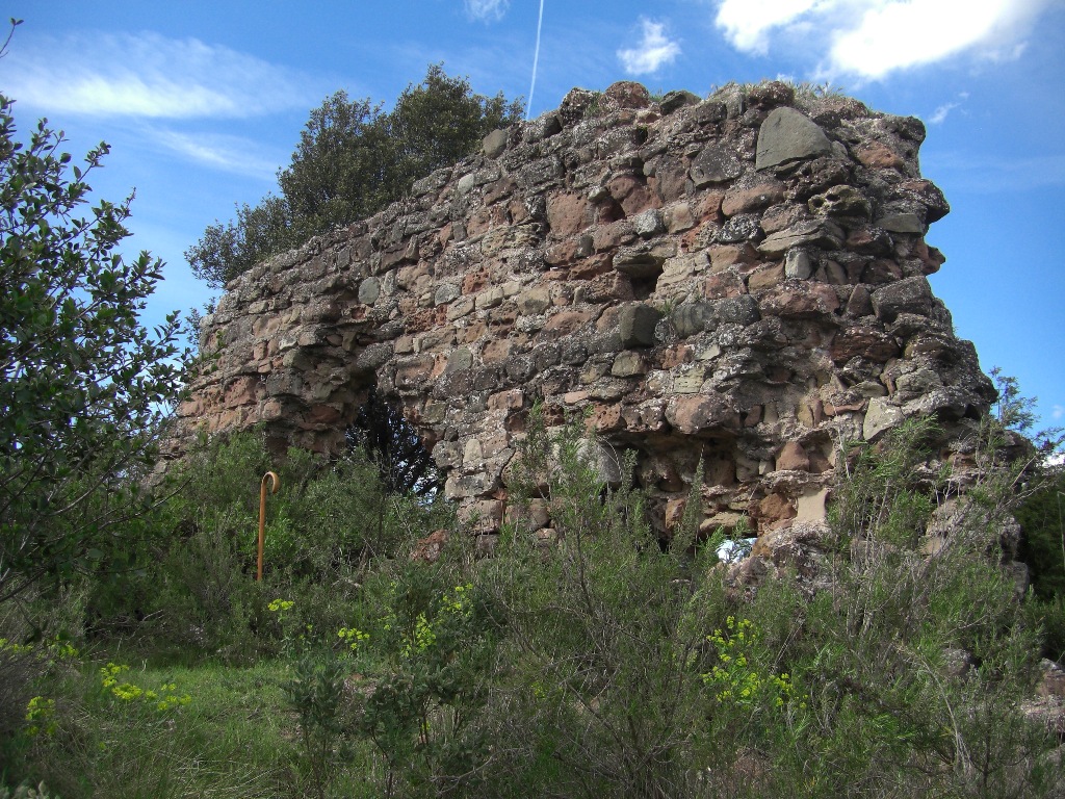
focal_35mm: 38
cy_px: 400
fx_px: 1169
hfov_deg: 49.0
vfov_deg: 37.7
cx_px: 532
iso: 64
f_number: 3.4
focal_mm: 6.3
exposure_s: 1/320
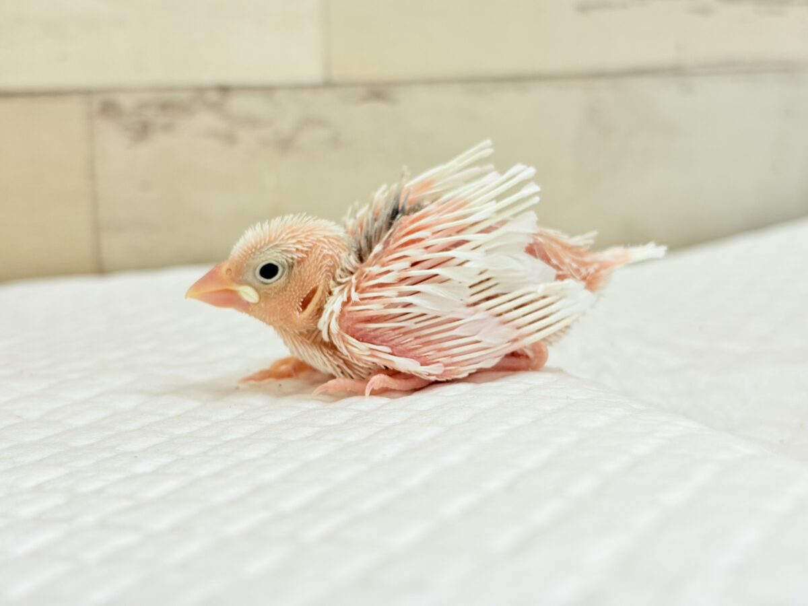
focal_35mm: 52
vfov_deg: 28.0
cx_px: 404
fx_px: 1214
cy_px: 303
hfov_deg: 36.8
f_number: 1.6
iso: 40
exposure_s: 1/50
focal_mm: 5.96
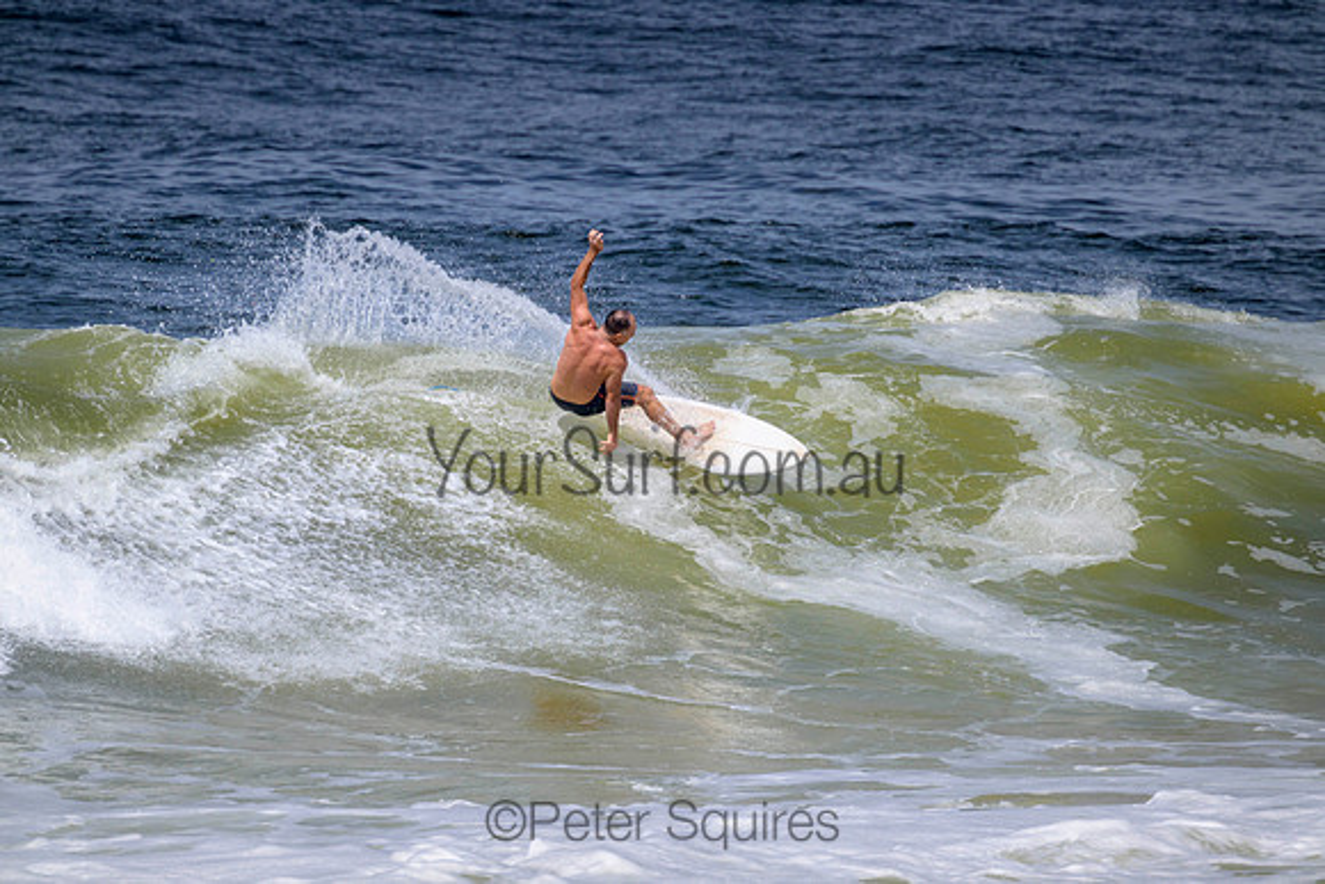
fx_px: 29450
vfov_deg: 1.7
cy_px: 442
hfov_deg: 2.6
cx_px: 662
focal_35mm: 800
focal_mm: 800
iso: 560
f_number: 11
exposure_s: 1/2000
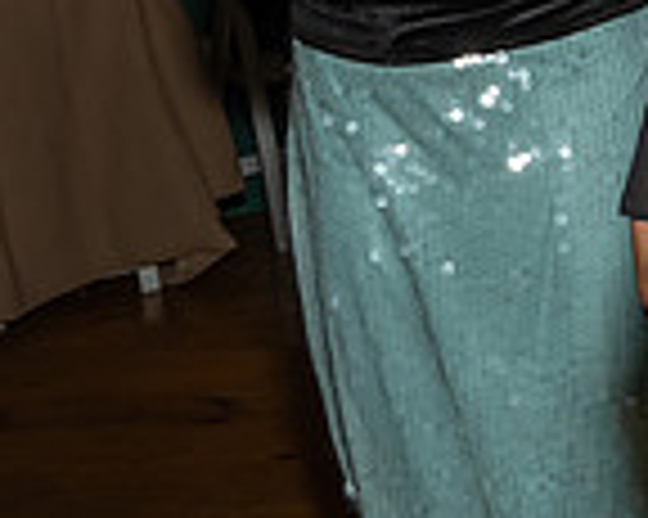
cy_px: 10
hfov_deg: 15.1
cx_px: 863
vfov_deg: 12.6
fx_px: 2319
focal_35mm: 121
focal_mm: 17
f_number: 8
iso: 640
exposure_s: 1/250
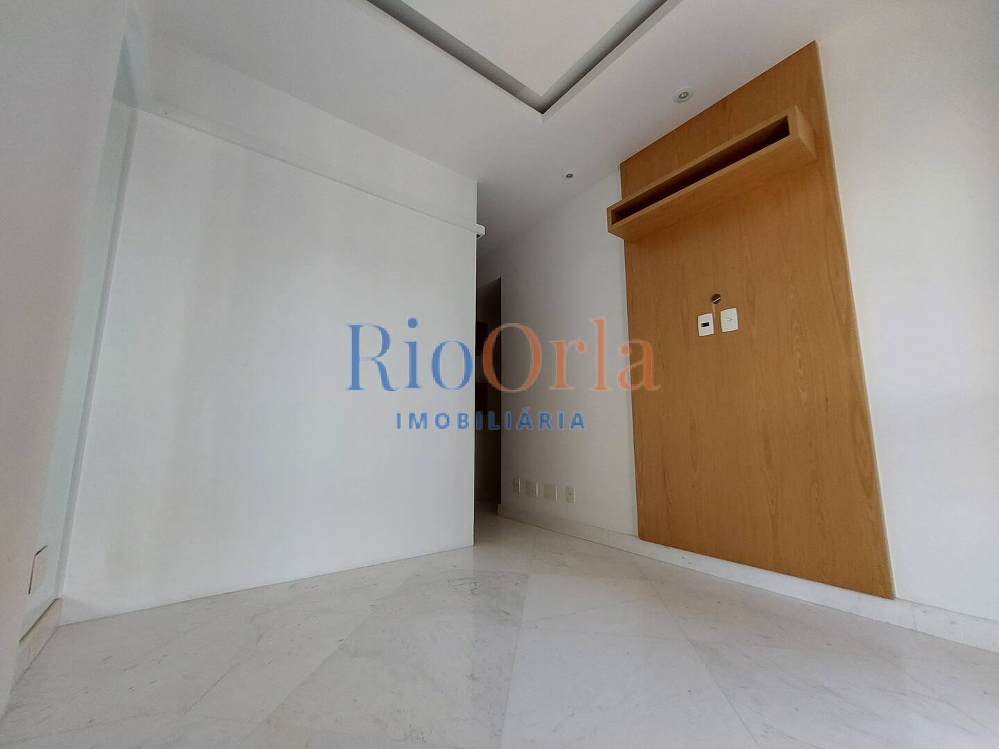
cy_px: 374
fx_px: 375
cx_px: 500
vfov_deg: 89.9
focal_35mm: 13
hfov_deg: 106.2
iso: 160
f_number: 2.2
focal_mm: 1.74
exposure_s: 1/60
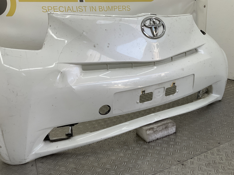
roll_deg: +2.7
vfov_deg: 48.2
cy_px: 88
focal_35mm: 29
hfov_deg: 61.7
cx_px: 117
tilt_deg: -17.6
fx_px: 196
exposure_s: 1/222
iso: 16
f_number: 1.8
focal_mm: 3
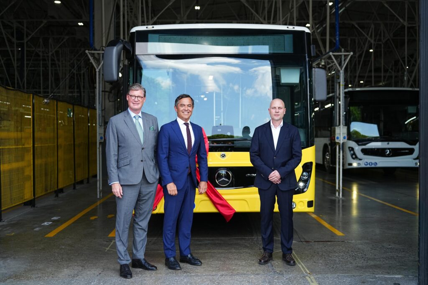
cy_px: 142
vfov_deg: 31.8
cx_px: 214
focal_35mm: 42
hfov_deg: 46.3
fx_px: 500
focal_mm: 42.1
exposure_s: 1/1600
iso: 640
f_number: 2.8
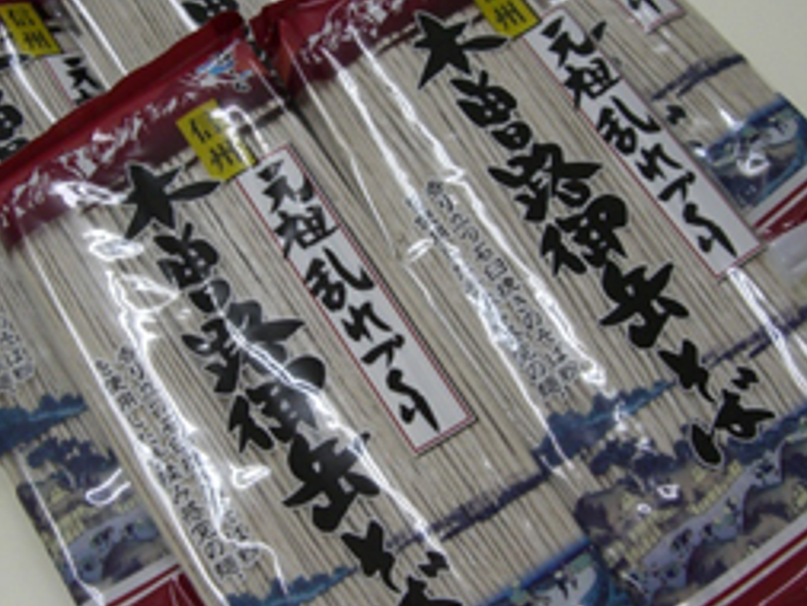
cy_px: 246
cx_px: 380
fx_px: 1399
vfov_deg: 24.4
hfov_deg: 32.2
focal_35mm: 60
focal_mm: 6.2
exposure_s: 1/80
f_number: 2.7
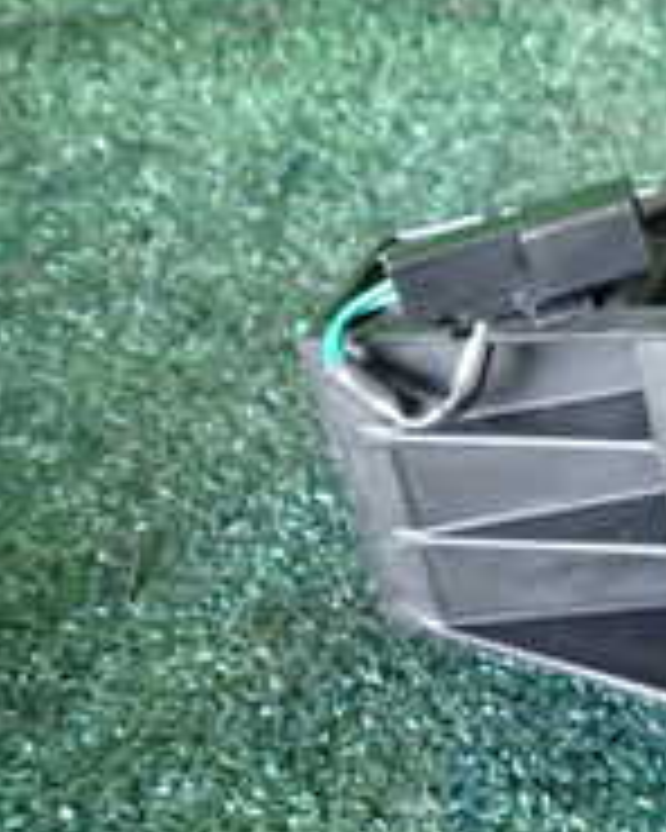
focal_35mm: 79
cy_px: 283
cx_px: 1274
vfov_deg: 24.0
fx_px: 1946
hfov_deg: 15.9
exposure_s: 1/30
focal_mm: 4.5
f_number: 2
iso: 250
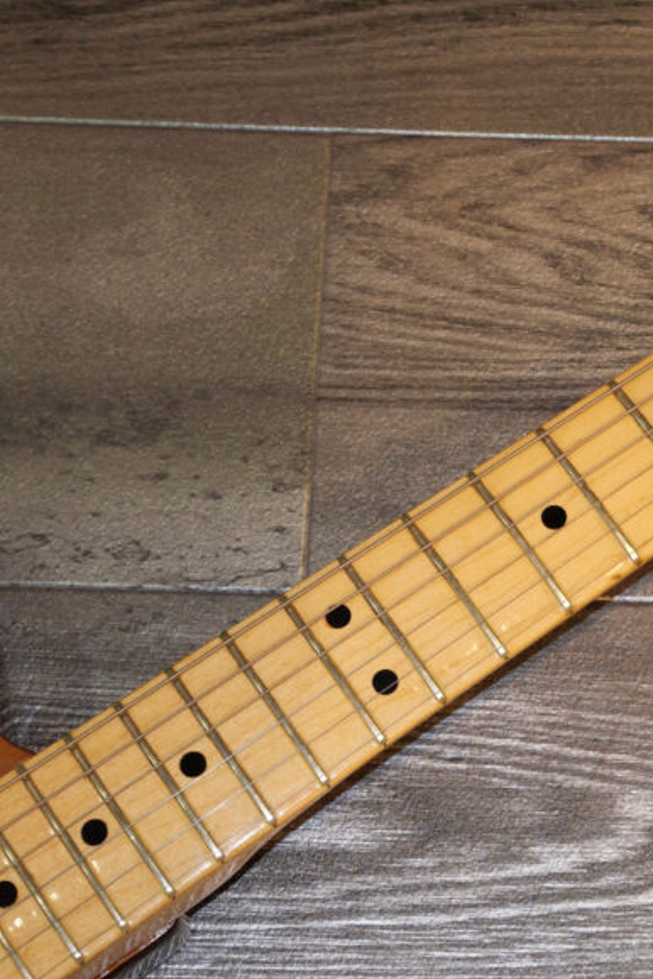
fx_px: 2503
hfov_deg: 14.6
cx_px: 636
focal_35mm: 92
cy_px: 479
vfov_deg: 22.1
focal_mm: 32
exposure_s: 1/50
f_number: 5.6
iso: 800
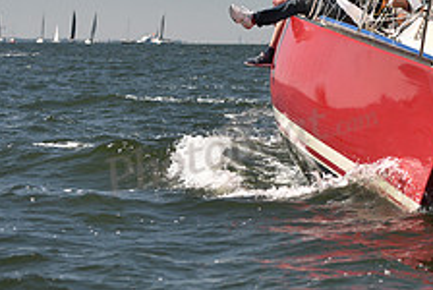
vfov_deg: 6.6
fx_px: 2493
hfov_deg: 9.8
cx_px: 479
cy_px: 18
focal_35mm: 207
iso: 250
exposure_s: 1/1250
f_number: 3.5
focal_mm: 80
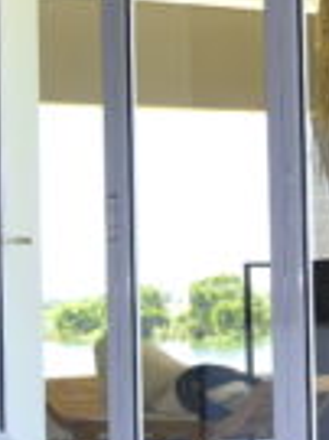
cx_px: 492
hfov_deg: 10.2
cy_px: 199
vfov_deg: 14.0
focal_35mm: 141
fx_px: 1790
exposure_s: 1/200
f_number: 5
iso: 400
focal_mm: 22
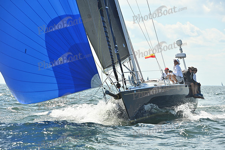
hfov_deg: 12.4
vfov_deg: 8.3
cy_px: 75
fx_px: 1031
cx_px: 112
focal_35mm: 165
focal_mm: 165
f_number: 8
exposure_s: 1/1000
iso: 250
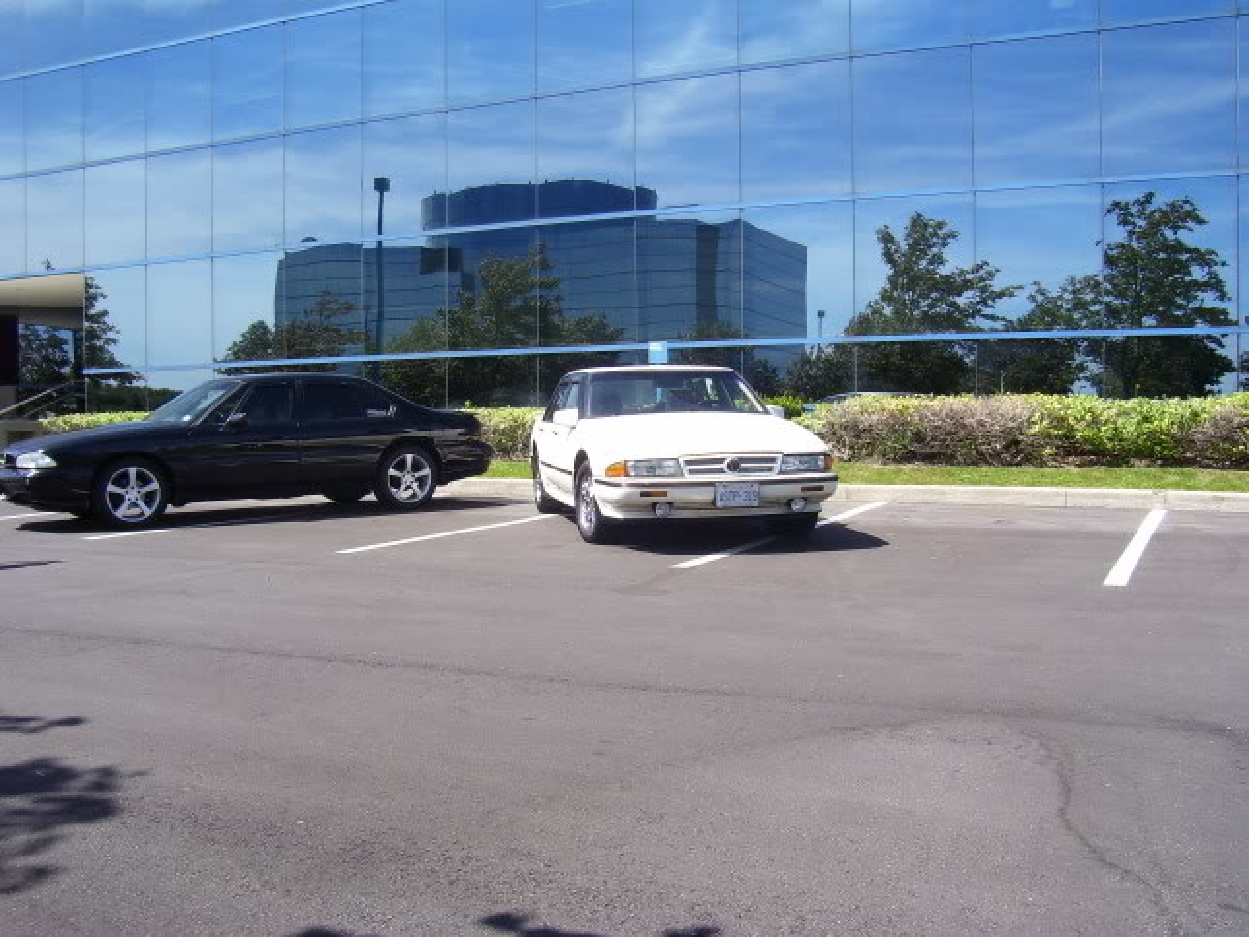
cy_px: 468
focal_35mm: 34
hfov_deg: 54.0
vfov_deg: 41.8
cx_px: 624
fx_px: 1227
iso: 80
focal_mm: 5.6
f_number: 4.8
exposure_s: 1/250
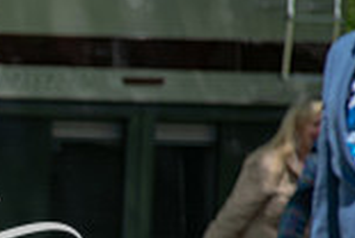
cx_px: -305
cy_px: 406
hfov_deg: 2.7
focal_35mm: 746
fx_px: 7370
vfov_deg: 1.8
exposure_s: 1/400
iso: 100
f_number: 5
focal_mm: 200
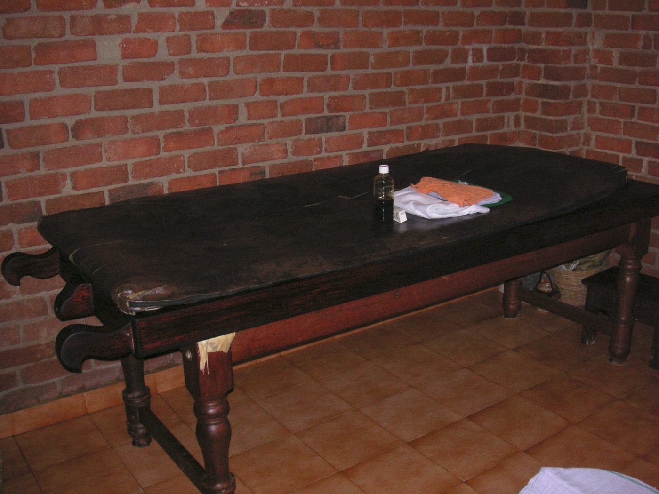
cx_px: 330
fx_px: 704
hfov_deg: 50.1
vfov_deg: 38.7
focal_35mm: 37
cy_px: 247
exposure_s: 1/45
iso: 160
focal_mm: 6.1
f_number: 2.8
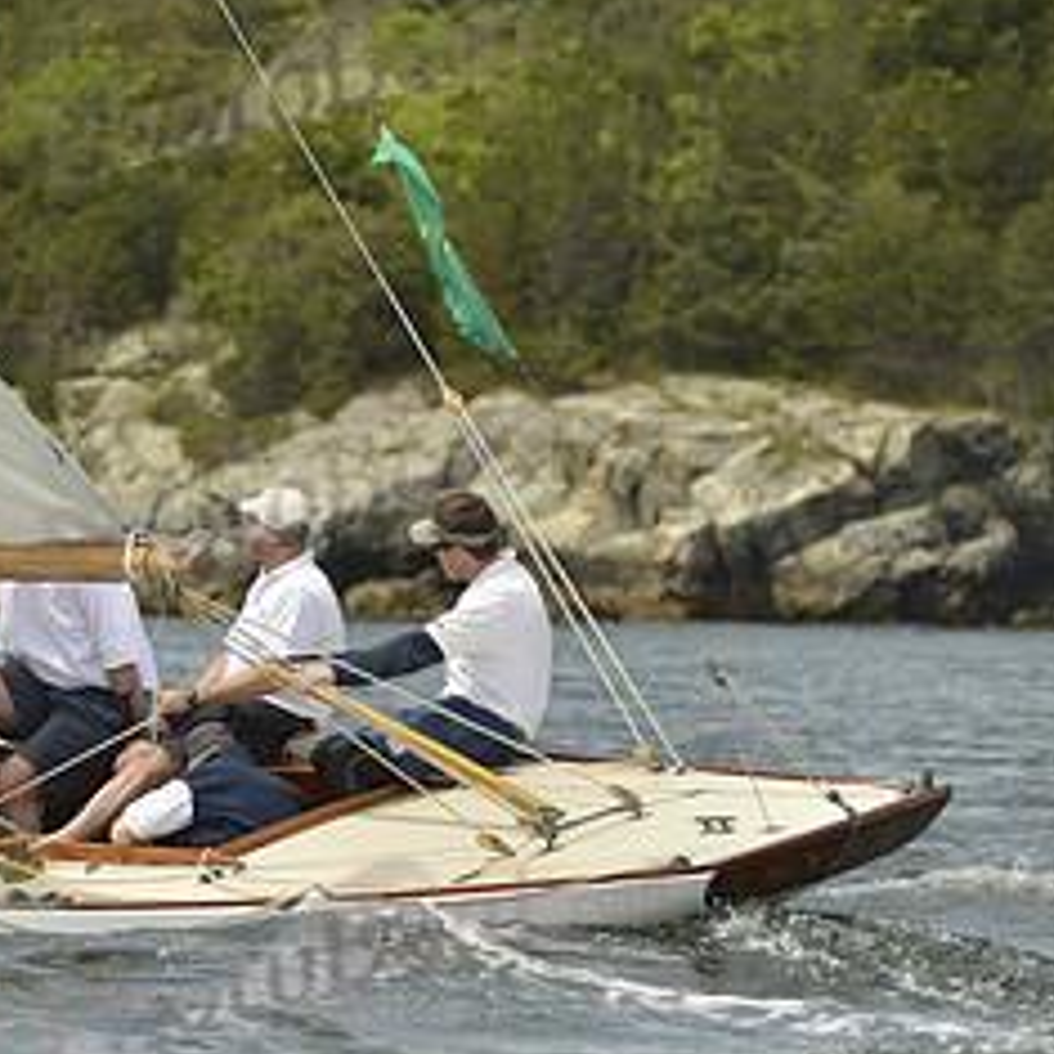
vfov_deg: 4.2
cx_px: -193
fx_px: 14468
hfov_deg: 4.2
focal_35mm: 420
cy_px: 783
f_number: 7.1
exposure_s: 1/1600
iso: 280
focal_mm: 200
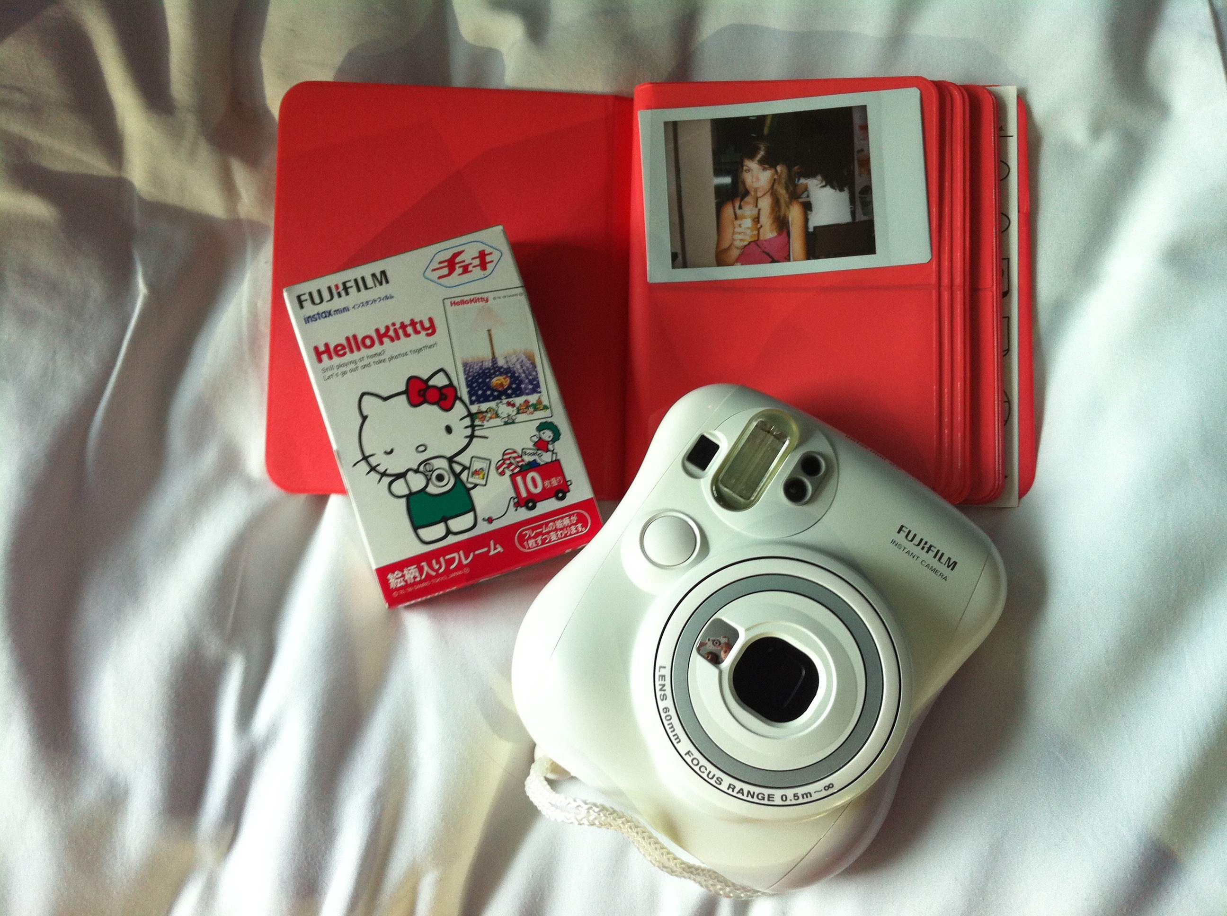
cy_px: 458
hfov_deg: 52.7
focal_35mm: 35
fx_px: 1239
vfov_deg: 40.6
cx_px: 614
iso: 80
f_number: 2.8
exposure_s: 1/17
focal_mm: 3.85
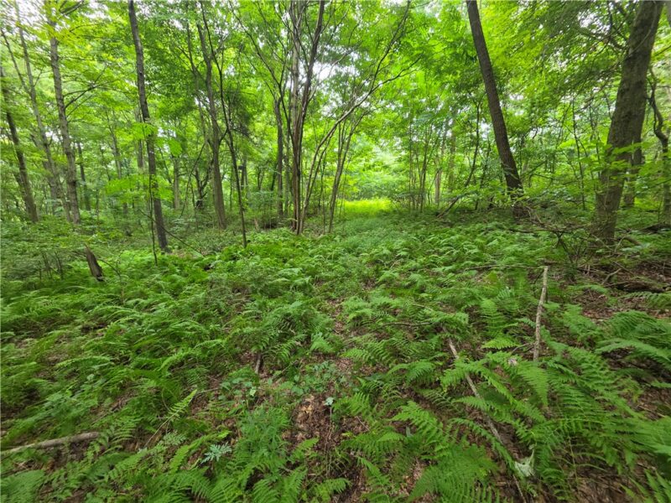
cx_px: 336
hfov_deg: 106.2
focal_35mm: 13
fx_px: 252
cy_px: 252
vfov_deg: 89.9
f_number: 1.9
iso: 320
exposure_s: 1/60
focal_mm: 2.2
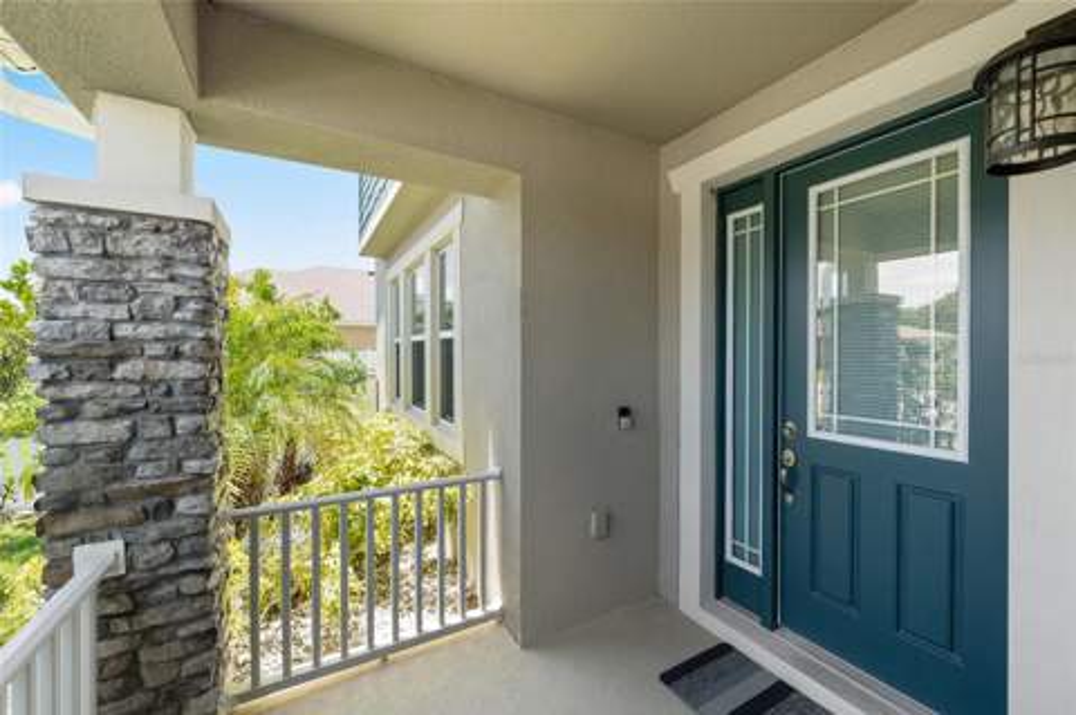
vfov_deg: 81.1
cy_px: 358
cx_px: 538
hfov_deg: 104.3
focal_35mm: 14
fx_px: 418
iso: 400
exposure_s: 1/200
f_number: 7.1
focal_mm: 14
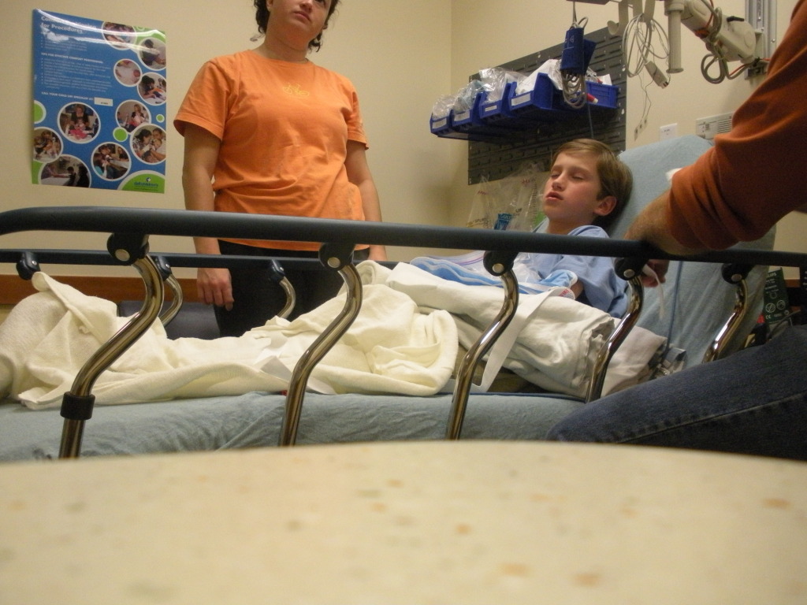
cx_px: 404
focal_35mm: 36
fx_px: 839
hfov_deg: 51.4
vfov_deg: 39.7
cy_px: 302
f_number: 3.5
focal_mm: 6.3
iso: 400
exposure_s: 1/46.2
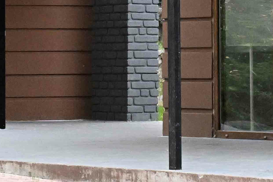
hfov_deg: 6.2
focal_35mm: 332
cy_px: -45
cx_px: -38
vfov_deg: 4.1
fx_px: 2518
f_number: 4.5
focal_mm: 50
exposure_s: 1/2500
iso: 4000
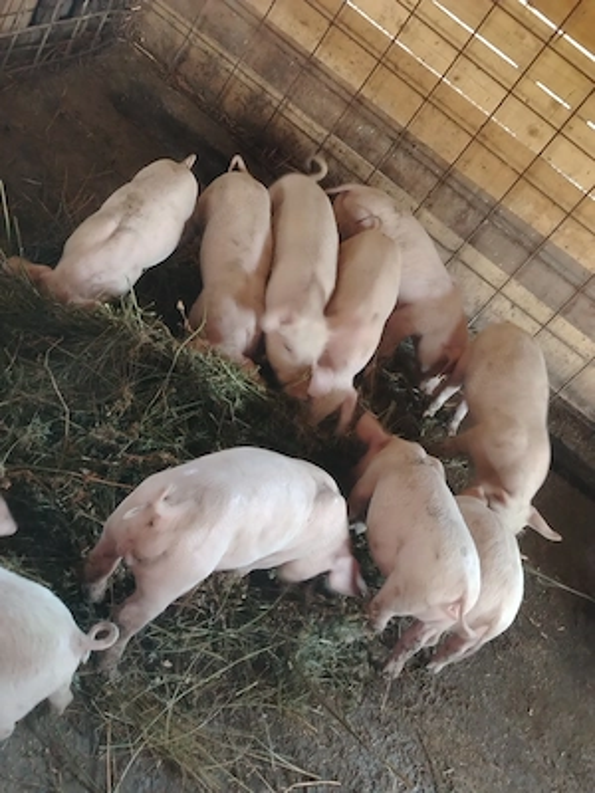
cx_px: 298
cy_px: 396
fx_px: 1054
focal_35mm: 46
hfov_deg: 31.5
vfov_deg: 41.2
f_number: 1.75
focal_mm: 5.25
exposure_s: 1/25
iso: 2181
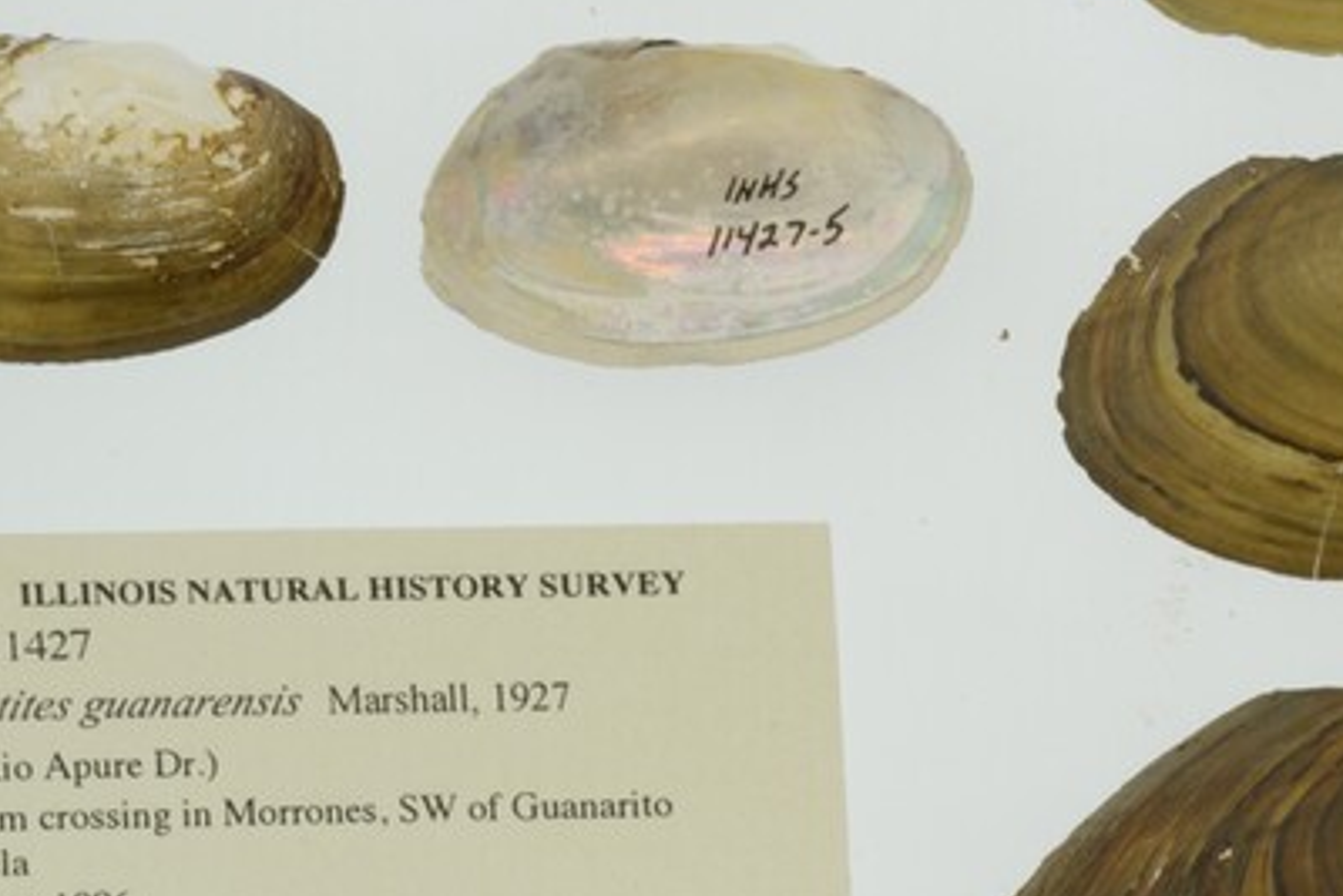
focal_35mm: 180
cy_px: 492
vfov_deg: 7.6
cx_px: 1417
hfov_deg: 11.3
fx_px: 6717
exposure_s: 1/10
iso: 100
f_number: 32
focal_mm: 60
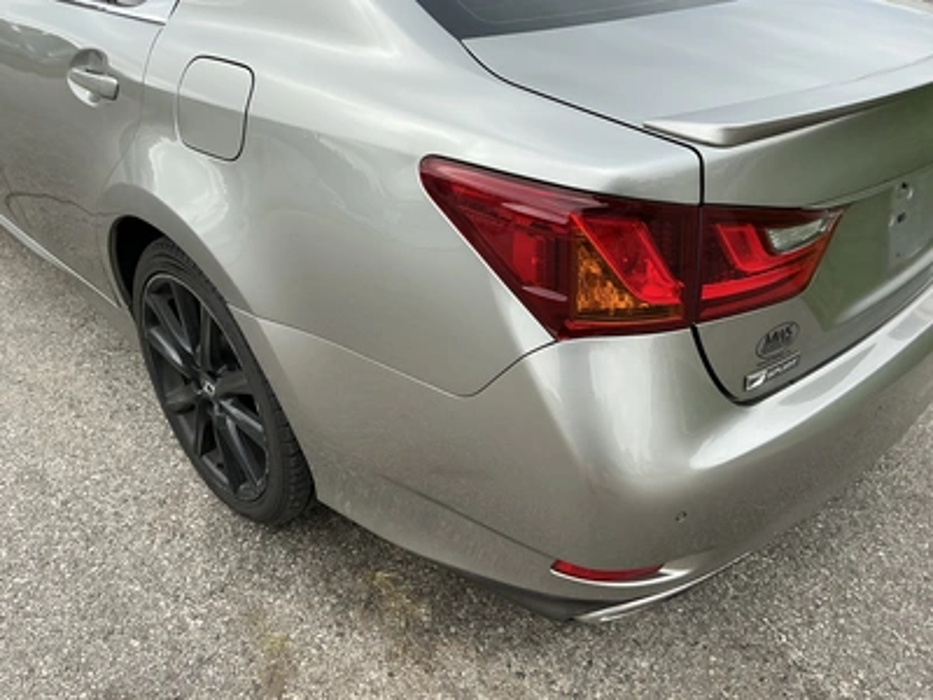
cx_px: 466
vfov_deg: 49.7
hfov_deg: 63.4
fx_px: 755
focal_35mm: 28
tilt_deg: -31.7
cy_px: 350
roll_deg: -1.6
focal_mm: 3
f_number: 1.8
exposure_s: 1/534
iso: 25
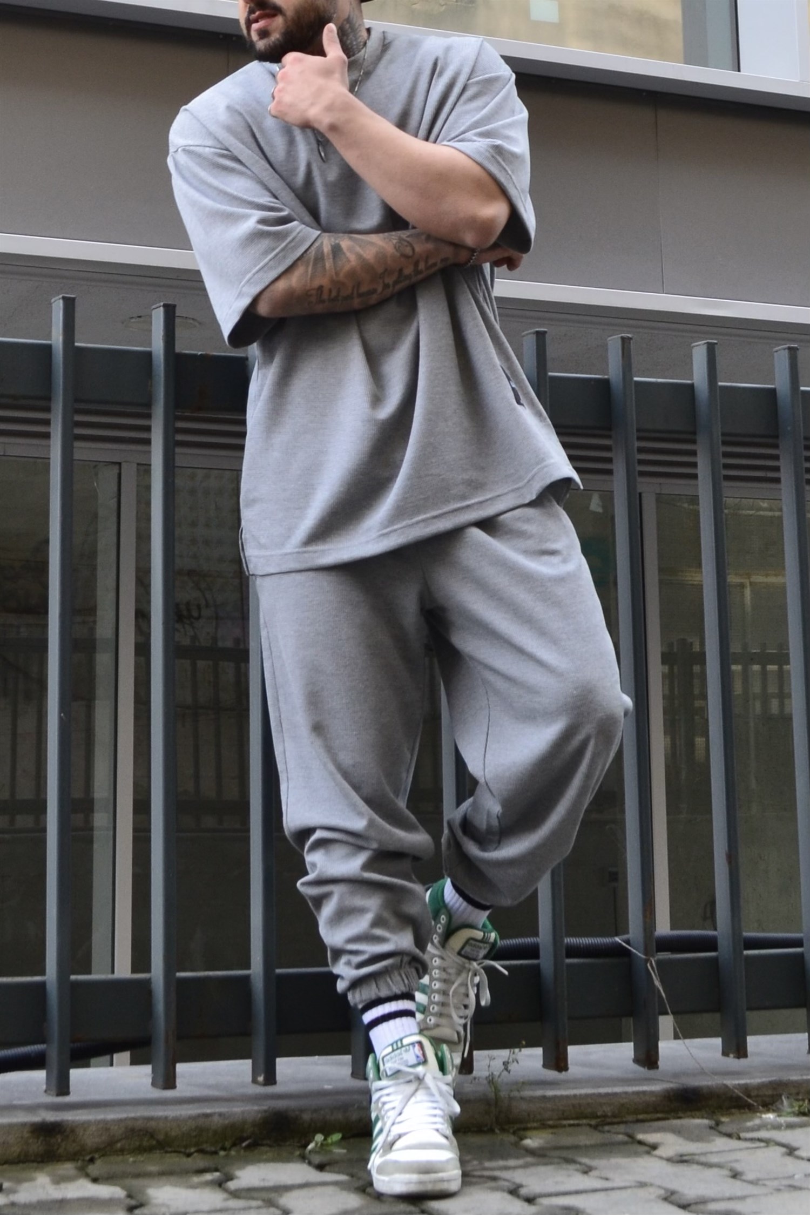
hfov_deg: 36.9
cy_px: 608
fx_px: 1215
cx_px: 405
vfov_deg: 53.1
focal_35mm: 36
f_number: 8
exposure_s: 1/60
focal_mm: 24
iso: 400
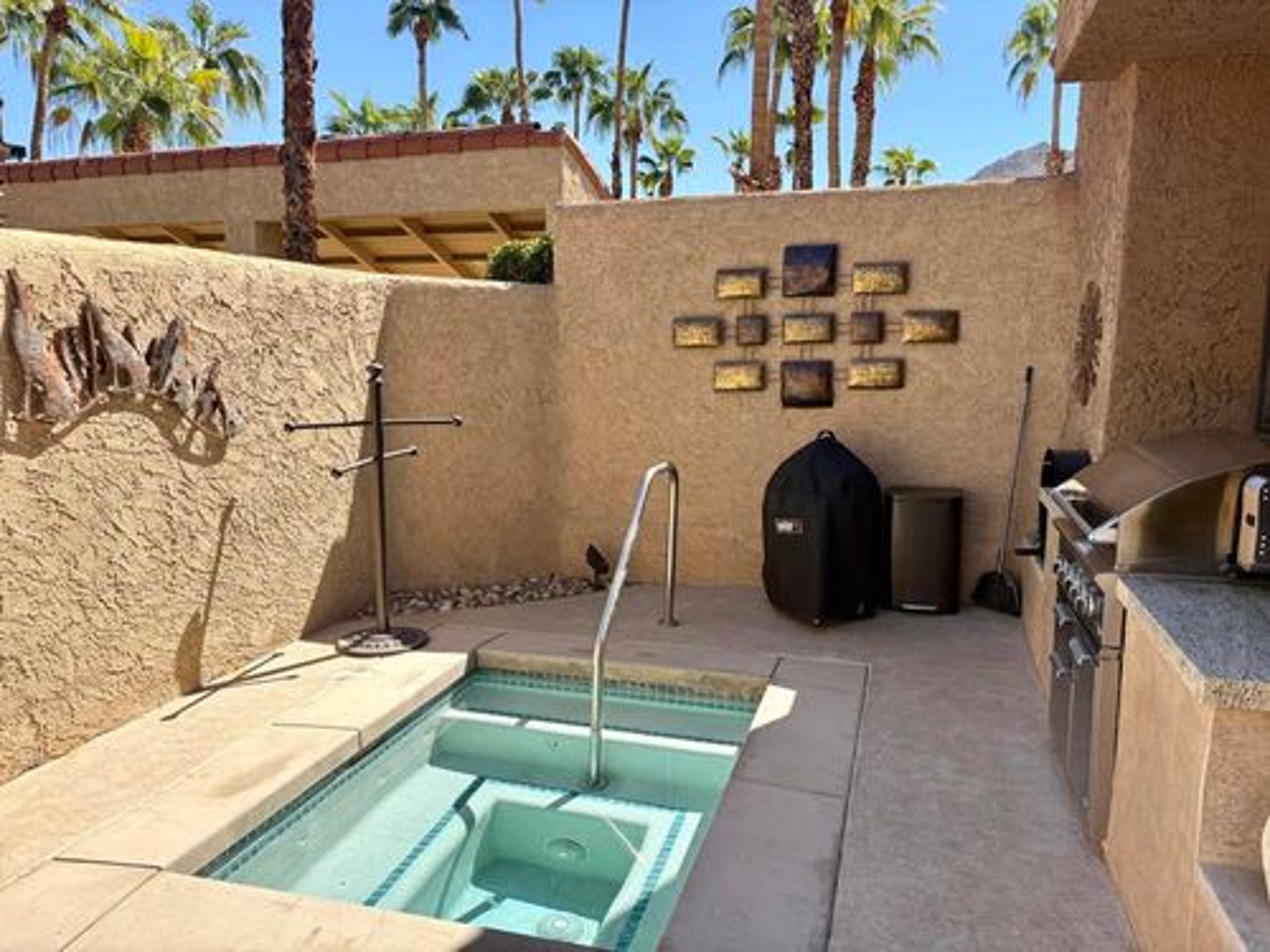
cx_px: 635
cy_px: 476
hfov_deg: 67.3
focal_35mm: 26
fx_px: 954
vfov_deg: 53.1
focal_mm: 5.96
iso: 50
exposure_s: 1/1751
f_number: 1.6
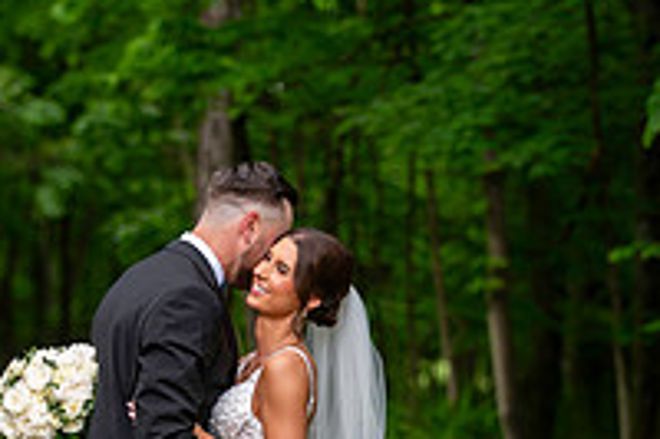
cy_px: 376
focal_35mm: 230
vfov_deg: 6.0
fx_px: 4213
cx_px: 208
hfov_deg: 8.9
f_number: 3.2
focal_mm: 102
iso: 80
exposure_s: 1/80
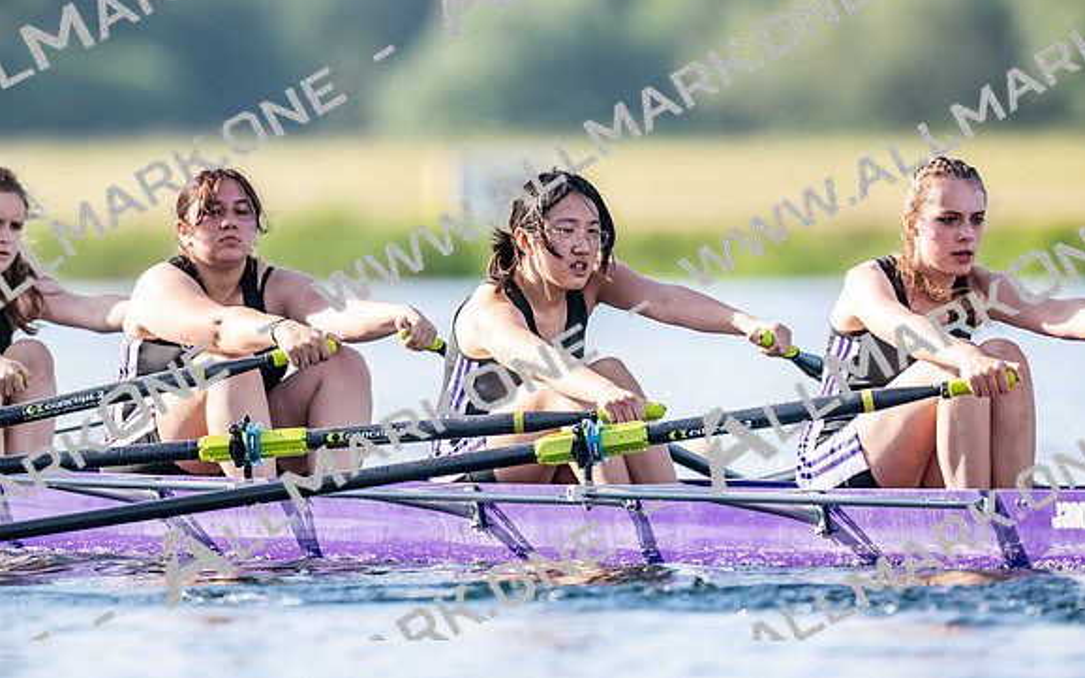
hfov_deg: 3.4
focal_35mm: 614
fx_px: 18152
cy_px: 318
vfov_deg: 2.1
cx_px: 542
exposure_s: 1/2500
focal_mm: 600
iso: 1100
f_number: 5.6
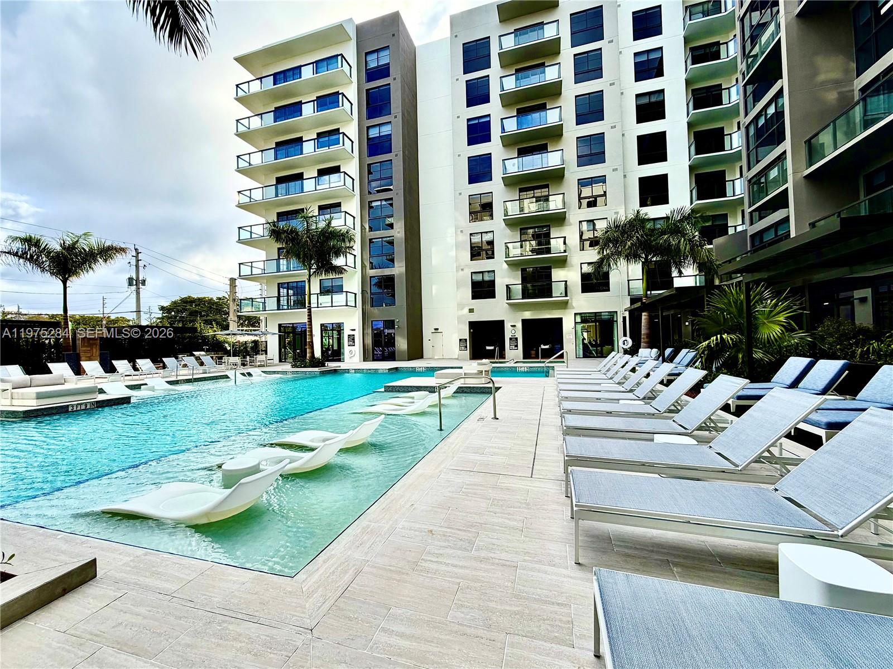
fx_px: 361
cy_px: 334
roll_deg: -0.4
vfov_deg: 85.6
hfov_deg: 102.1
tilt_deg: +1.0
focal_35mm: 14
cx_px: 446
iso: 50
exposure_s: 1/502
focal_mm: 2.22
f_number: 2.2
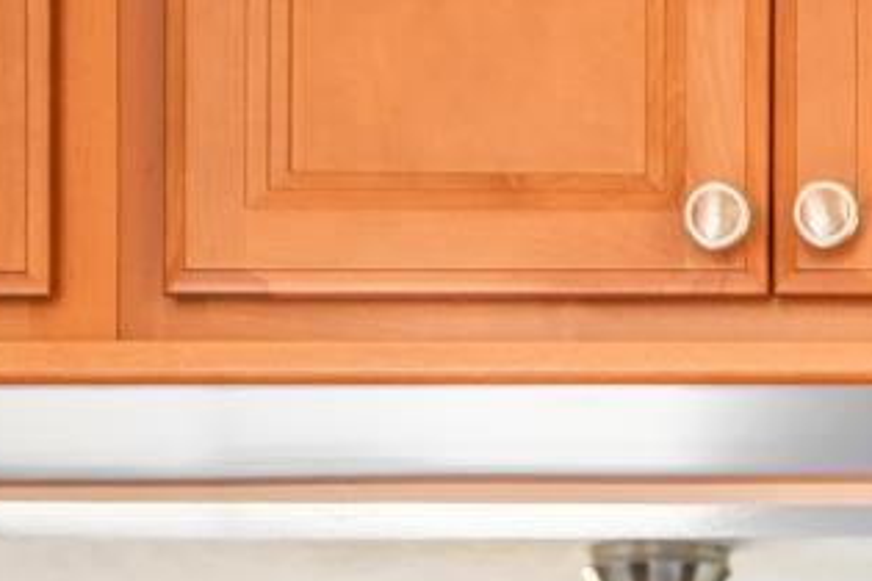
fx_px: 3464
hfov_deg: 14.1
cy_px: 1132
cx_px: 927
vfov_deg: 9.1
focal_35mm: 143
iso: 100
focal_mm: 30
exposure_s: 1/2.5
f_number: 4
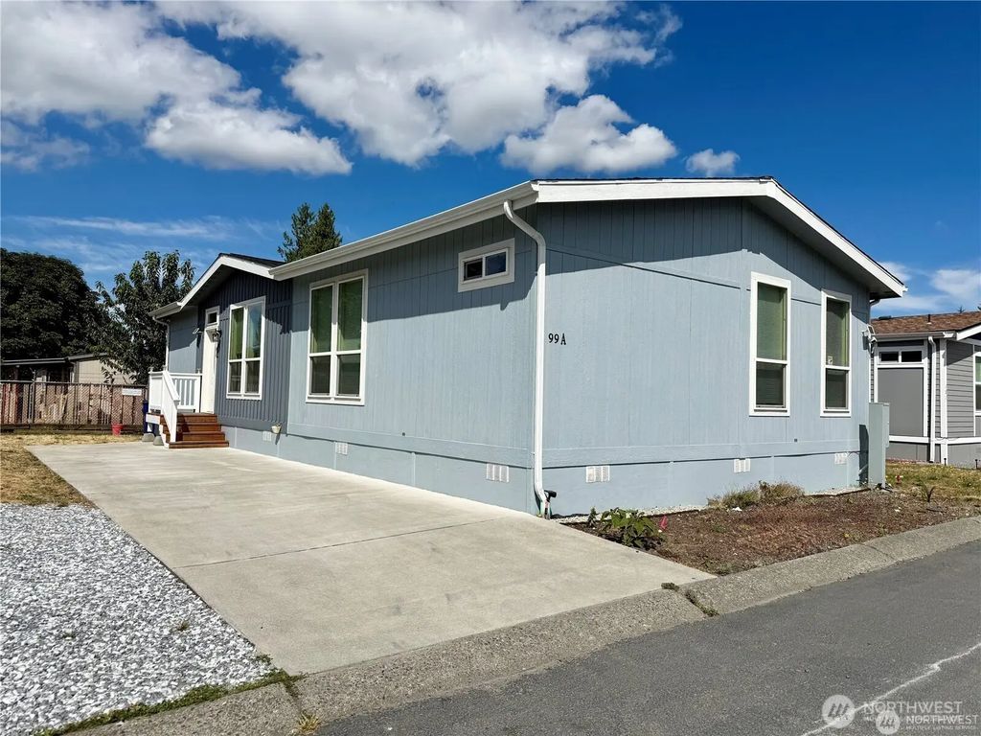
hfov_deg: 71.6
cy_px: 368
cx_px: 490
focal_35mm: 24
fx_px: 680
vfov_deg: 56.8
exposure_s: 1/11905
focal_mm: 6.76
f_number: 1.78
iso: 80
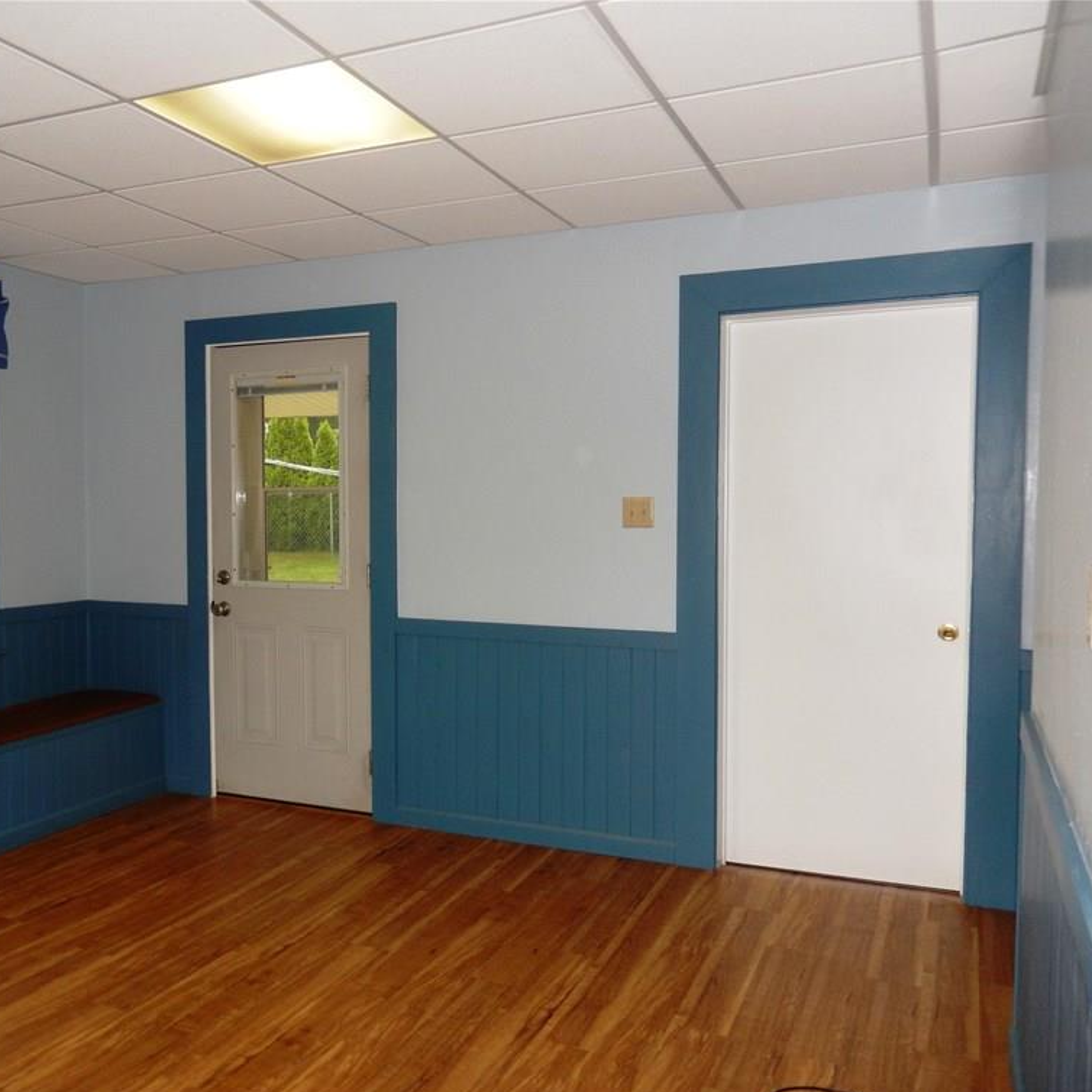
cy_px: 555
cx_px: 400
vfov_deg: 54.0
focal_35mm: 30
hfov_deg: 53.4
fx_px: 1071
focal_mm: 4.5
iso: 200
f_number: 3.4
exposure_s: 1/30
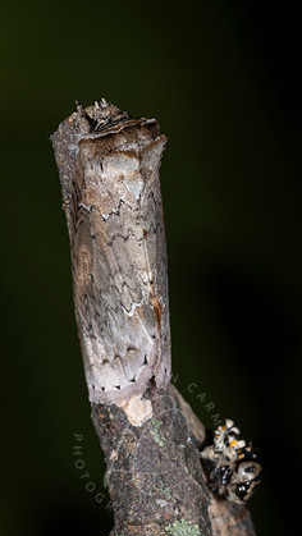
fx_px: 3115
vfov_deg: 9.8
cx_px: 148
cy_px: 217
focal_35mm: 219
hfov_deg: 5.6
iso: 64
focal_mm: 105
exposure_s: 1/200
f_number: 20
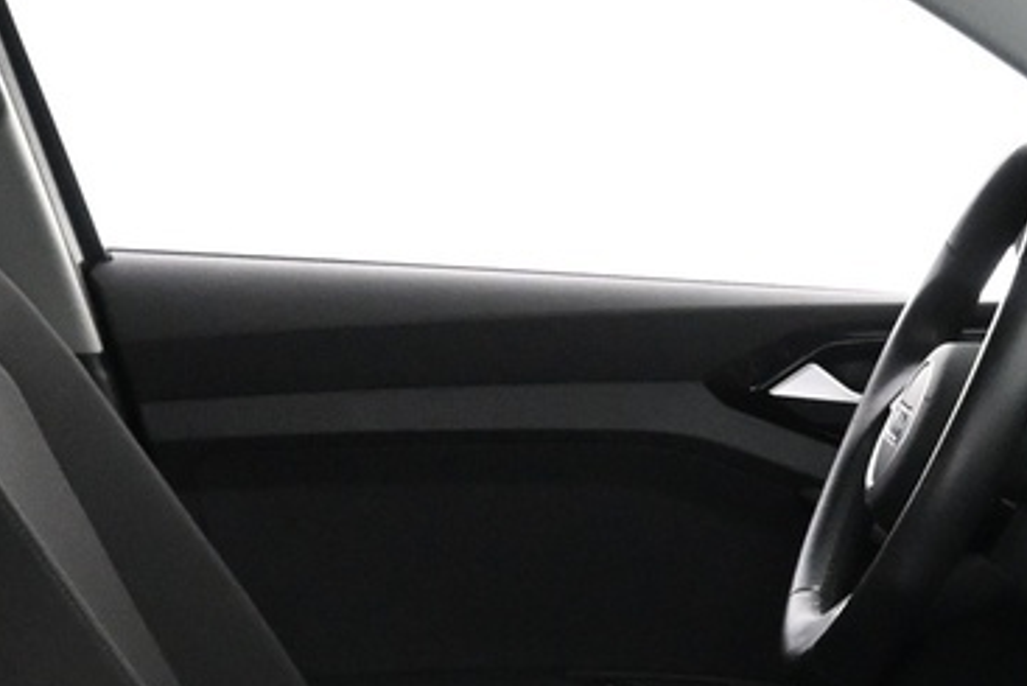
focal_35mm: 106
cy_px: 865
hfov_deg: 19.2
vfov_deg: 12.6
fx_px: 3025
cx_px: 728
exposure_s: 1/60
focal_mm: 16
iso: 3600
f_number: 3.5
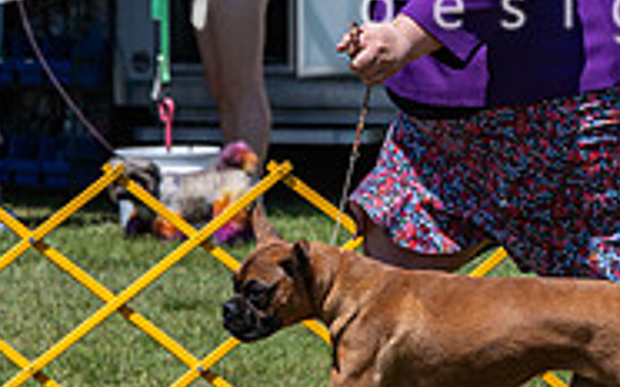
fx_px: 8173
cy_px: 127
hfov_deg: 4.3
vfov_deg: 2.7
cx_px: 235
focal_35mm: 484
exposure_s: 1/640
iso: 100
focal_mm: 131
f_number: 6.3
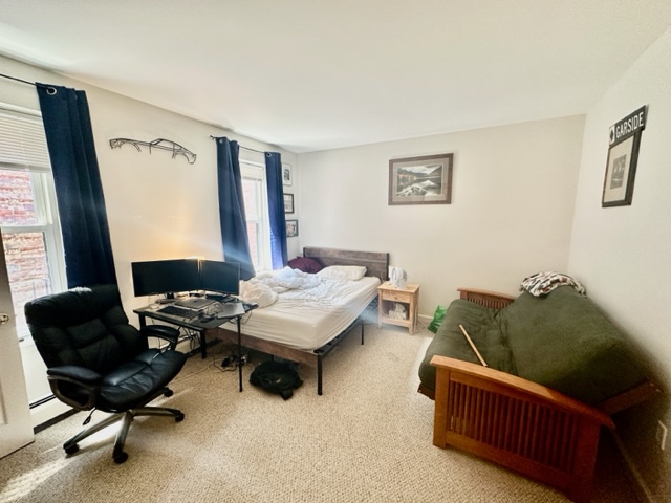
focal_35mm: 14
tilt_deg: -8.3
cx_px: 336
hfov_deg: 102.1
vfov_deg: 85.7
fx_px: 271
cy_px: 252
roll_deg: +0.2
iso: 200
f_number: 2.2
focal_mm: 2.22
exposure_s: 1/120
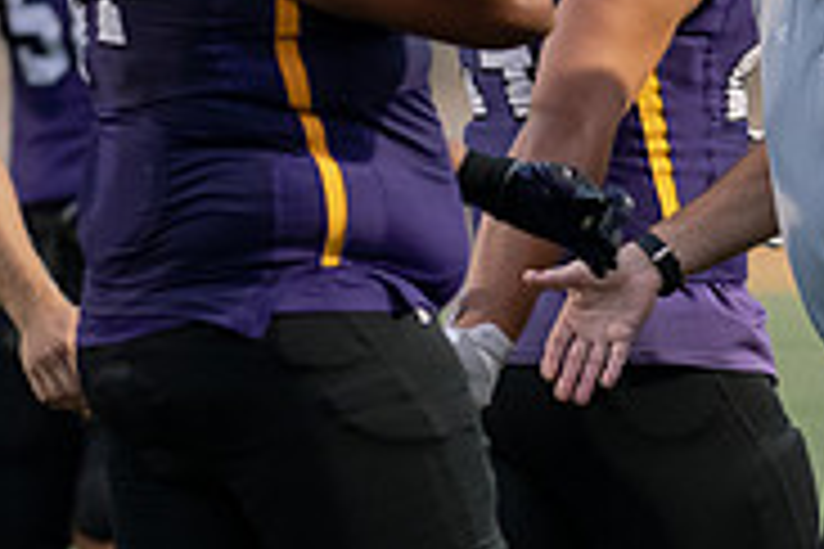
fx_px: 21811
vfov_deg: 1.4
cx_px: 720
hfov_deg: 2.2
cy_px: 128
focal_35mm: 953
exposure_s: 1/800
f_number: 2.8
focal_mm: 300
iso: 2500
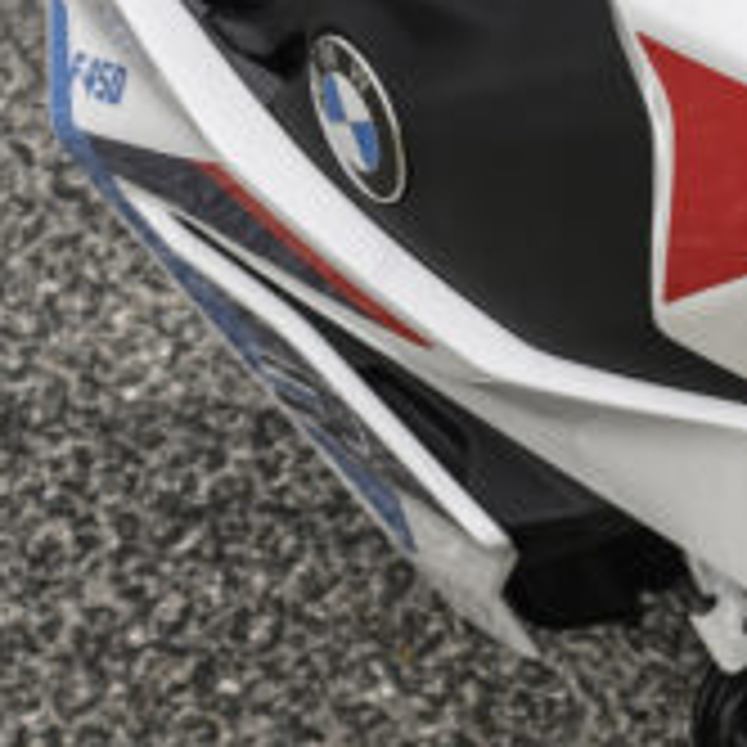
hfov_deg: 9.3
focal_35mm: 185
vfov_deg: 9.2
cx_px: 900
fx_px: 4517
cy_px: -308
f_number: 13
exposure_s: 1/80
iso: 500
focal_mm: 51
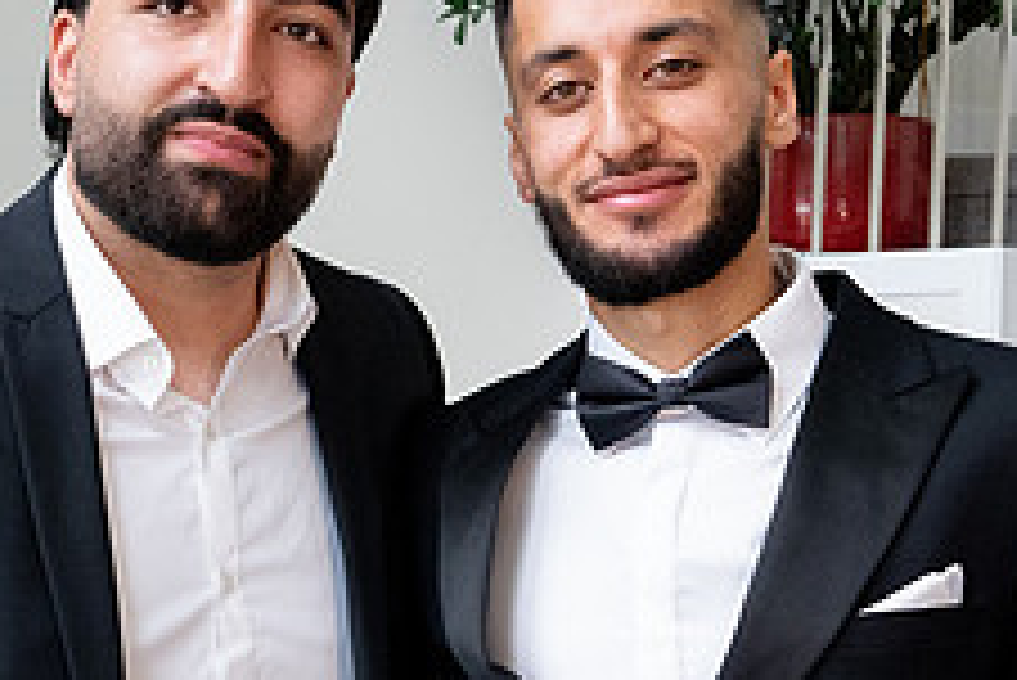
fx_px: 2685
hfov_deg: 21.3
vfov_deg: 14.3
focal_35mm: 95
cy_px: 583
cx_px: 256
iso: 6400
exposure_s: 1/160
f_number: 9
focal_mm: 37
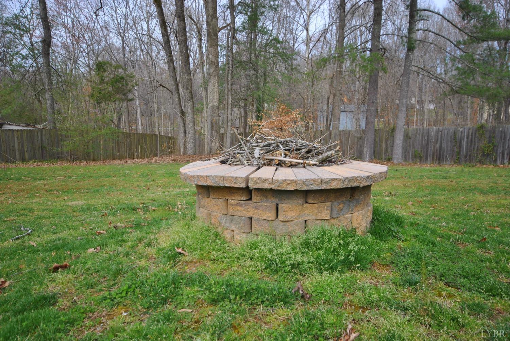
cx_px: 255
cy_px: 170
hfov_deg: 67.3
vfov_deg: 48.0
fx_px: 383
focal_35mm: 27
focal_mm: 18
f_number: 6.3
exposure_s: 1/160
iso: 100
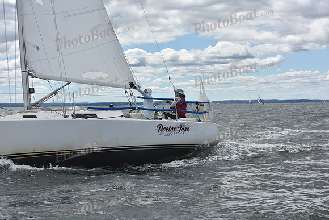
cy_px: 110
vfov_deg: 18.2
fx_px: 686
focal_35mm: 75
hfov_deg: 27.0
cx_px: 164
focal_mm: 75
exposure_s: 1/800
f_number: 10
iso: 250
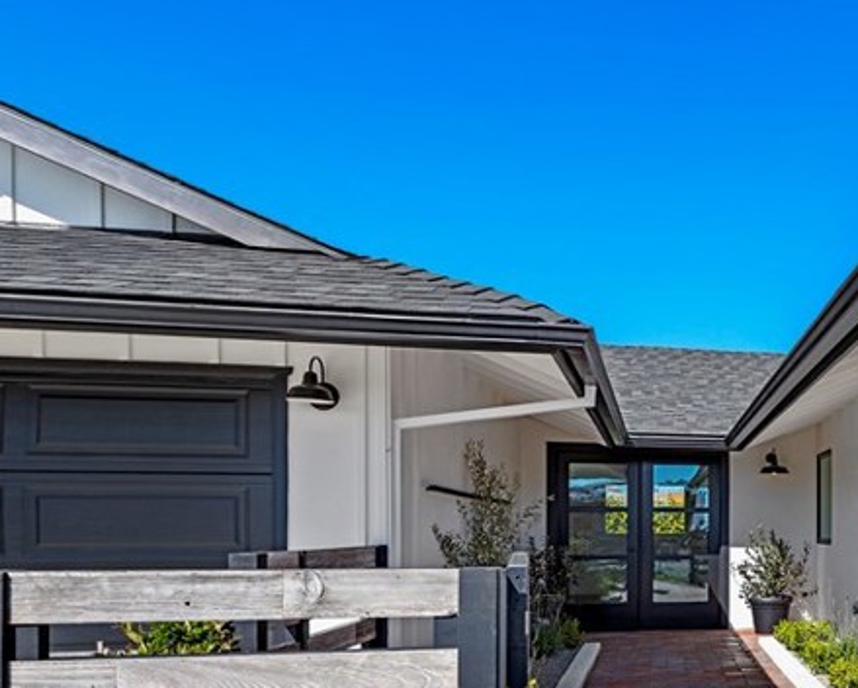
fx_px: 890
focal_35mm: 35
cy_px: 523
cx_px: 860
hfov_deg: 43.9
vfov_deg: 41.0
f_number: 7.1
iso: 200
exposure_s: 1/250
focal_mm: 16
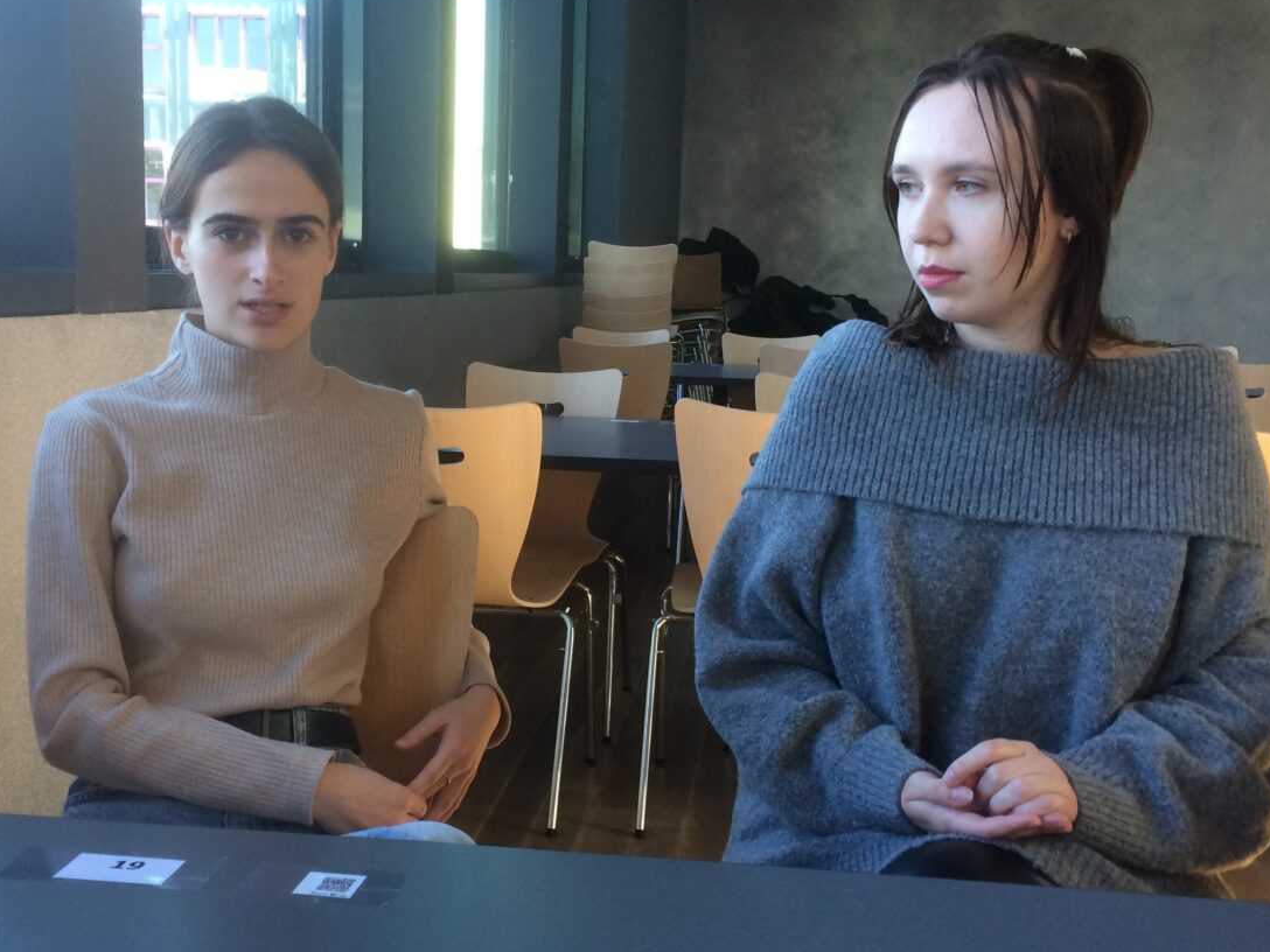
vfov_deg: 44.2
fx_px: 1174
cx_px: 657
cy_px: 490
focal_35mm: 32
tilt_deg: -10.6
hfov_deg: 56.8
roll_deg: -1.5
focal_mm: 4.15
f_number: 2.2
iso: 40
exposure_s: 1/33
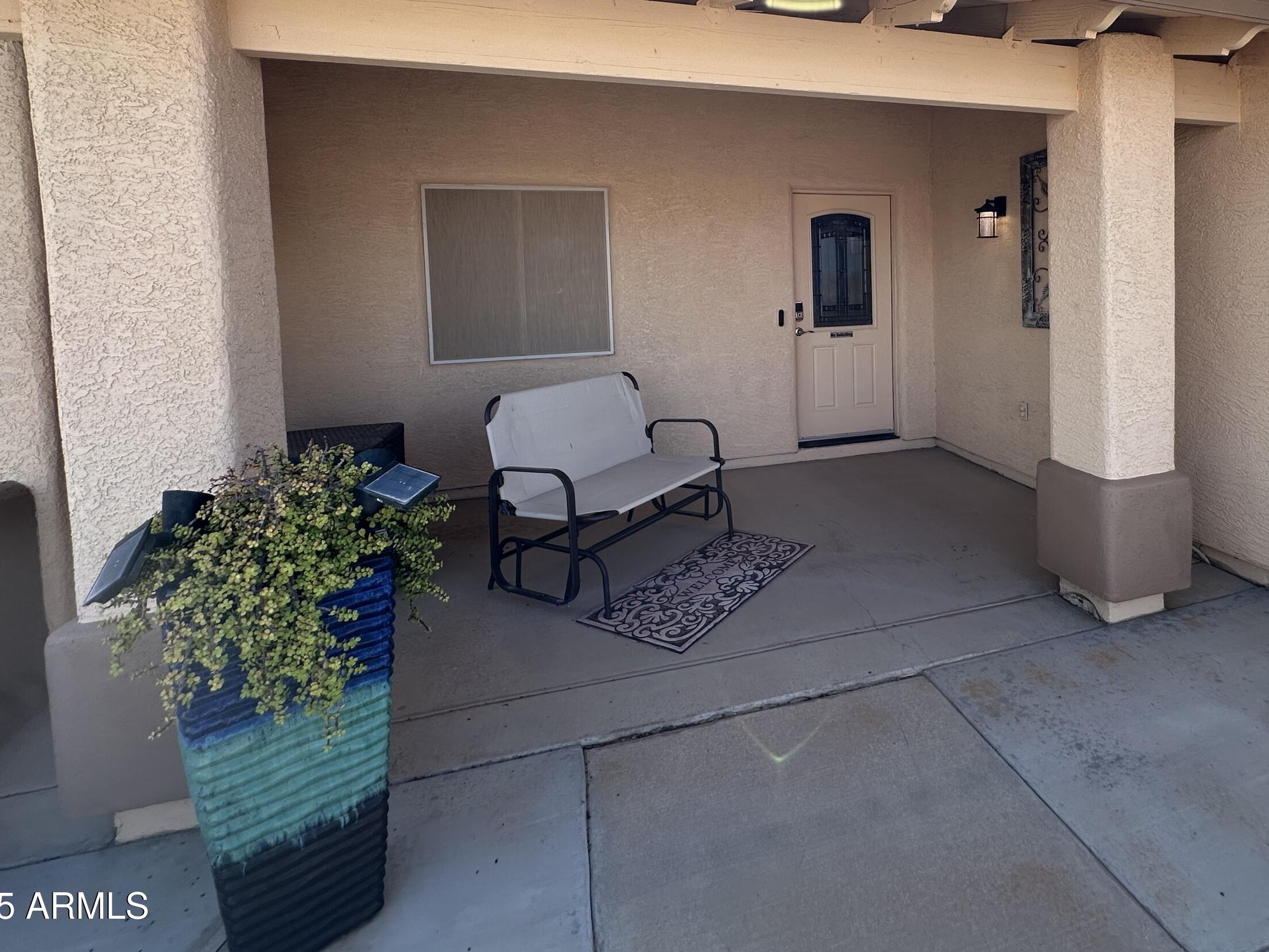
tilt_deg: -2.5
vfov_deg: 66.9
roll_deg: +1.5
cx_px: 793
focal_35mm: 19
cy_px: 319
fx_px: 696
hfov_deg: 83.1
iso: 40
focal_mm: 2.22
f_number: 2.2
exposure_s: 1/561
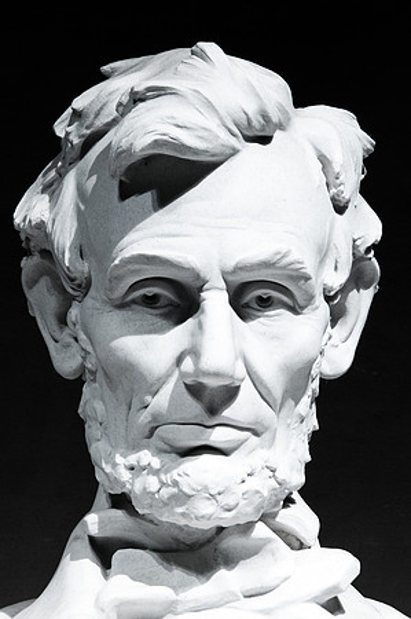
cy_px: 310
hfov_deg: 3.0
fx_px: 7723
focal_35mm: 450
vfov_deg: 4.6
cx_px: 206
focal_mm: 300
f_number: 9.5
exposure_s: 1.5
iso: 200
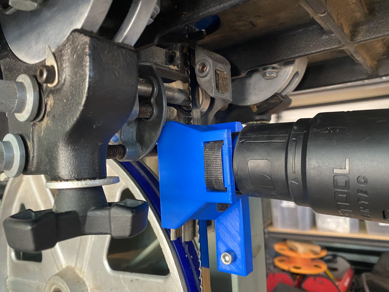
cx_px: 194
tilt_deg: +1.9
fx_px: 292
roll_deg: +3.0
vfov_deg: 53.1
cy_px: 146
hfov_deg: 67.3
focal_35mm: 26
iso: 400
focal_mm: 4.25
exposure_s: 1/40
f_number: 1.8
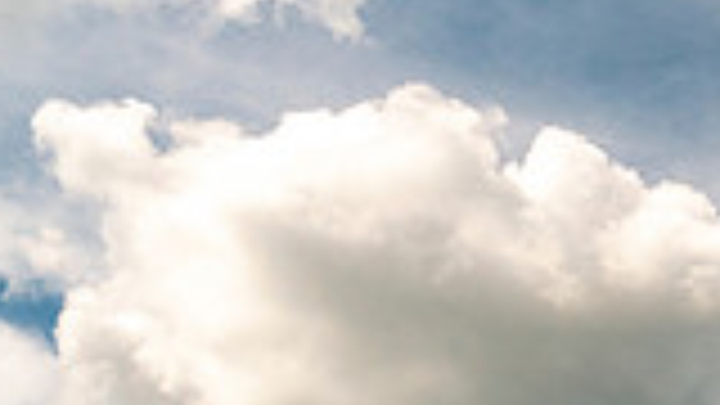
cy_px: 776
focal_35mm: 91
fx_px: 1737
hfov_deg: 19.4
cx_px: 1170
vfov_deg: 12.0
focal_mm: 16
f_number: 5.6
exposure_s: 1/1250
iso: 160
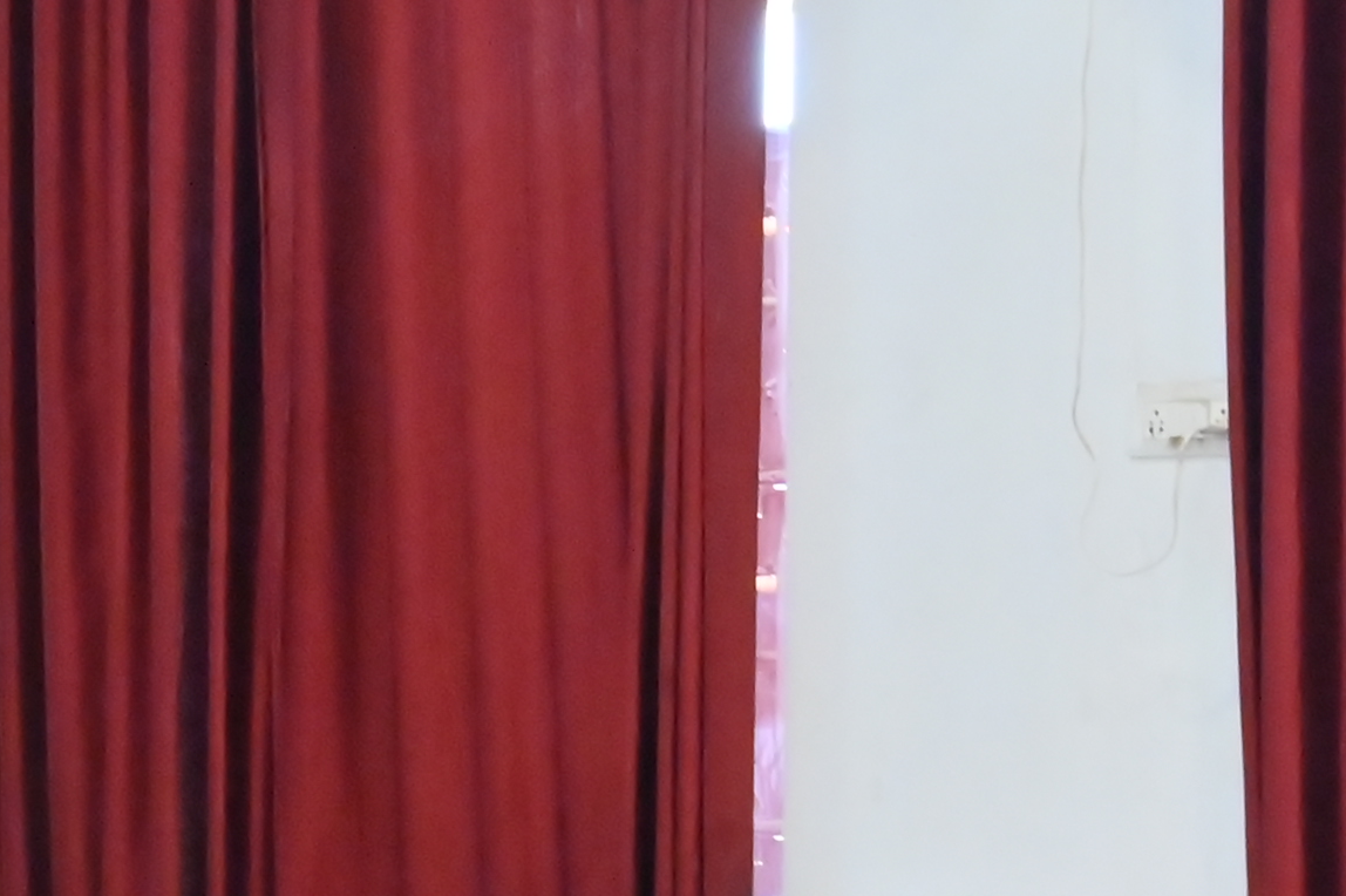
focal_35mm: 161
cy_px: 2144
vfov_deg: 7.9
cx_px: -573
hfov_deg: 12.3
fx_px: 6002
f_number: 6.3
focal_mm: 30.5
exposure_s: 1/125
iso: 5000
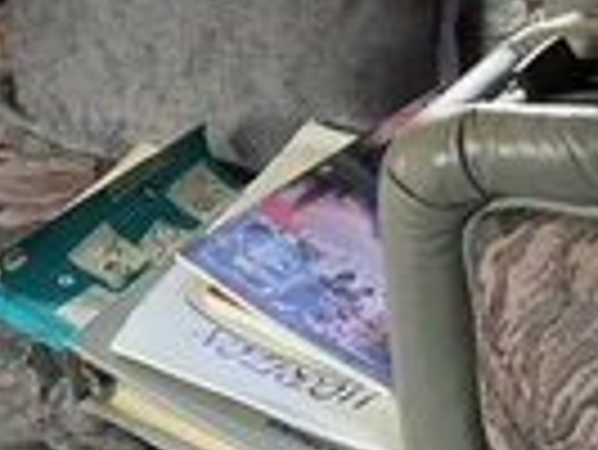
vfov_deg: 16.6
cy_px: -22
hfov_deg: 21.2
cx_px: -76
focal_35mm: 87
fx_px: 1504
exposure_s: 1/122
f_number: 1.8
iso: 50
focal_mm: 3
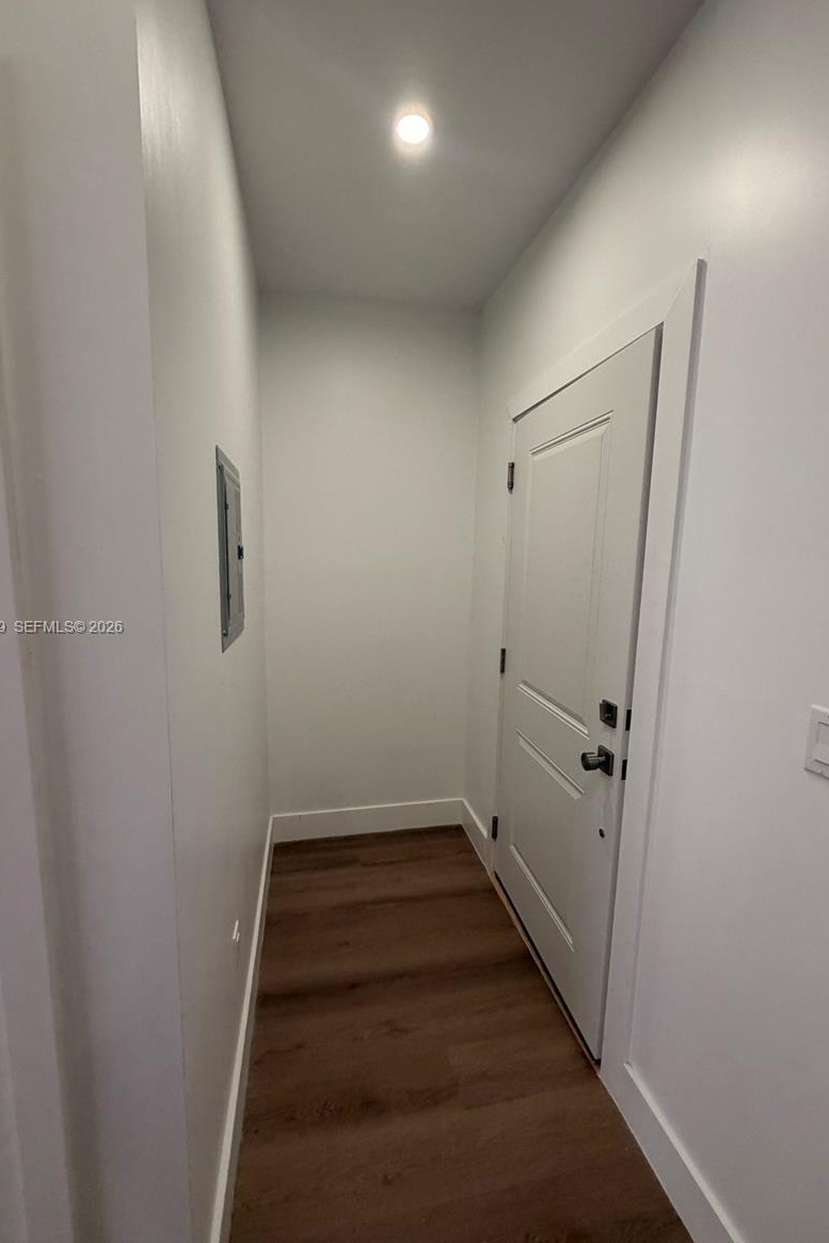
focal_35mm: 15
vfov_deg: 100.4
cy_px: 628
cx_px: 405
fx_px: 518
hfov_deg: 77.3
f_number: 2.2
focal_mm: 2.22
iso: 250
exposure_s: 1/120
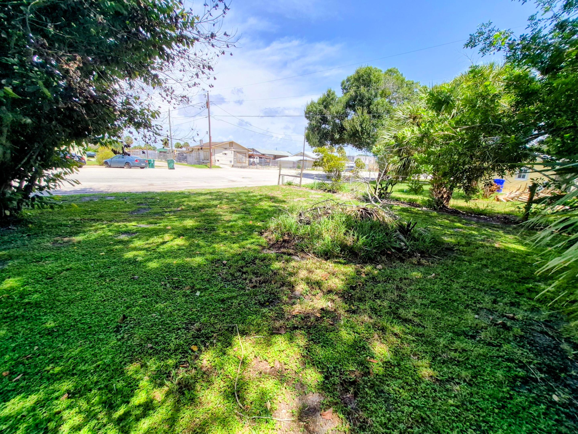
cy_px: 217
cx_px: 289
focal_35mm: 13
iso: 40
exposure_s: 1/1596
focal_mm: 1.74
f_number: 2.2
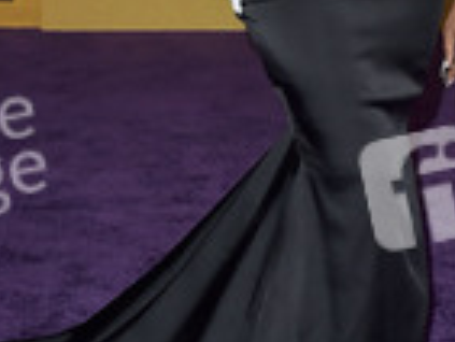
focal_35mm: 109
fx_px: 1434
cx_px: 234
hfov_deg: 18.0
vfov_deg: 13.4
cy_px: 13
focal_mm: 40
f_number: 6.3
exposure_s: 1/250
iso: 320
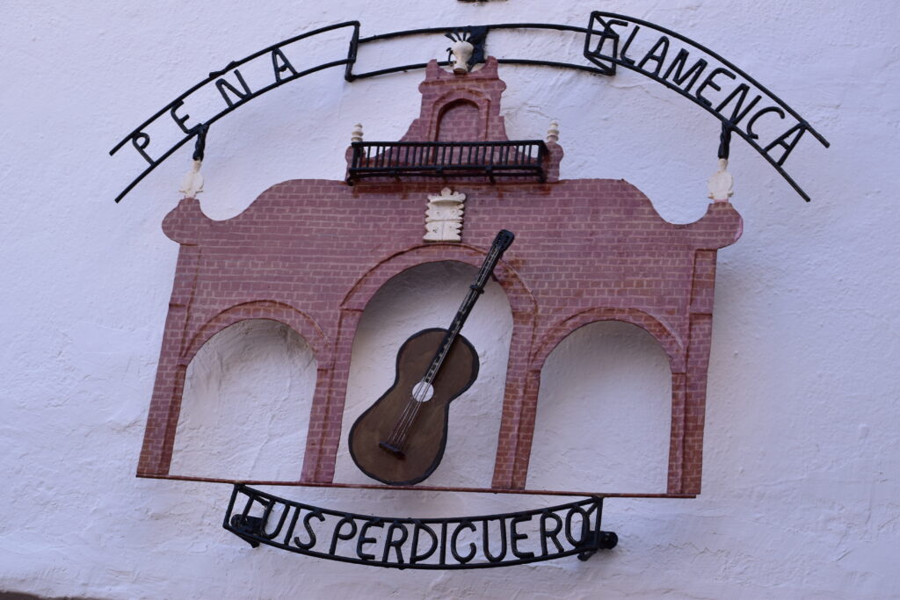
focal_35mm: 82
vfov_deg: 16.6
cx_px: 450
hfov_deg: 24.6
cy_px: 300
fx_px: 2063
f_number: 9
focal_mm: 55
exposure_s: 1/160
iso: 400
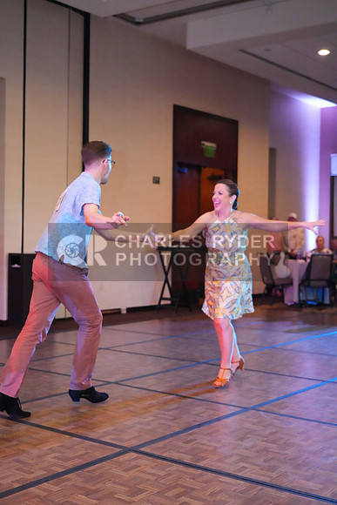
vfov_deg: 41.1
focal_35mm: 48
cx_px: 168
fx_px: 674
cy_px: 252
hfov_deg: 28.1
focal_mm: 48
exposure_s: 1/400
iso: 12800
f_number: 4
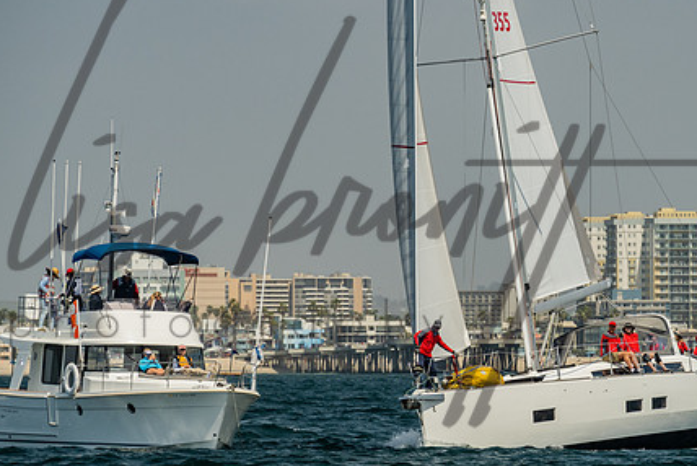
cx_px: 453
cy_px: 282
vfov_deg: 4.5
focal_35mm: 303
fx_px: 5870
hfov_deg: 6.8
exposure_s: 1/1250
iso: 320
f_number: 6.3
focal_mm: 175
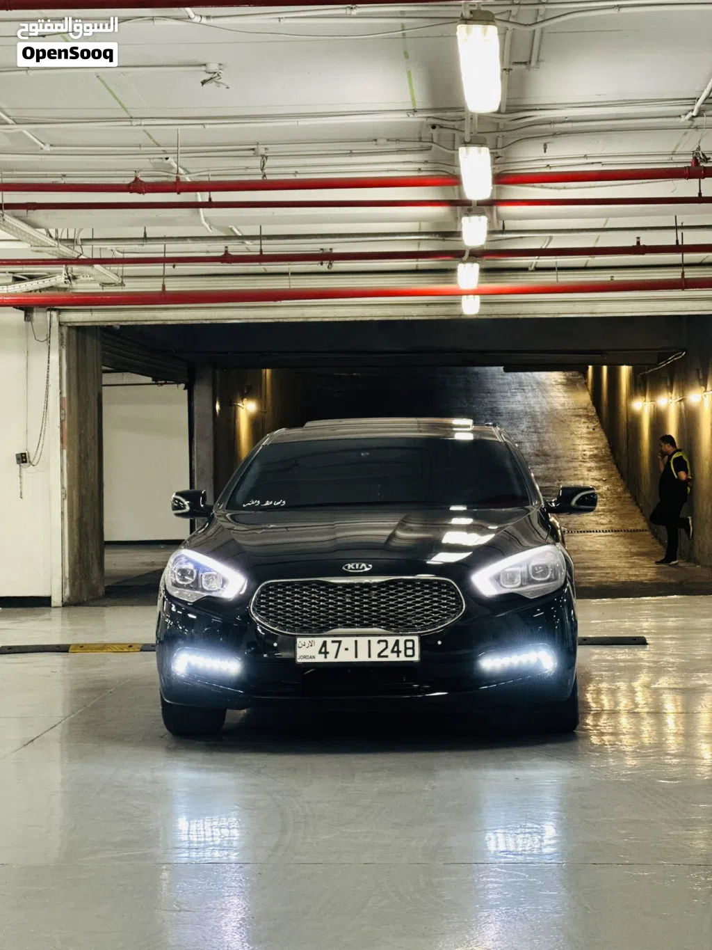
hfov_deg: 19.1
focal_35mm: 77
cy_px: 475
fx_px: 2111
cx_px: 356
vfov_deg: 25.3
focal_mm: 9
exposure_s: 1/33
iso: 320
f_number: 2.8
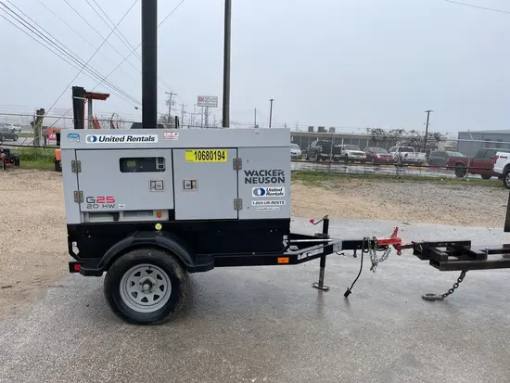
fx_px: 383
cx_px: 255
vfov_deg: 53.1
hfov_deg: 67.3
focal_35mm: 26
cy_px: 192
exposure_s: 1/842
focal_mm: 4.2
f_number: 1.6
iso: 50
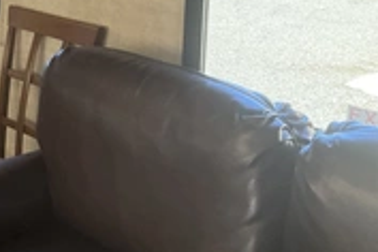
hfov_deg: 27.4
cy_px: -36
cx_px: -26
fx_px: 714
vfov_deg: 19.1
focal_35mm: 68
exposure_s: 1/77
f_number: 1.8
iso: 64
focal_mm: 3
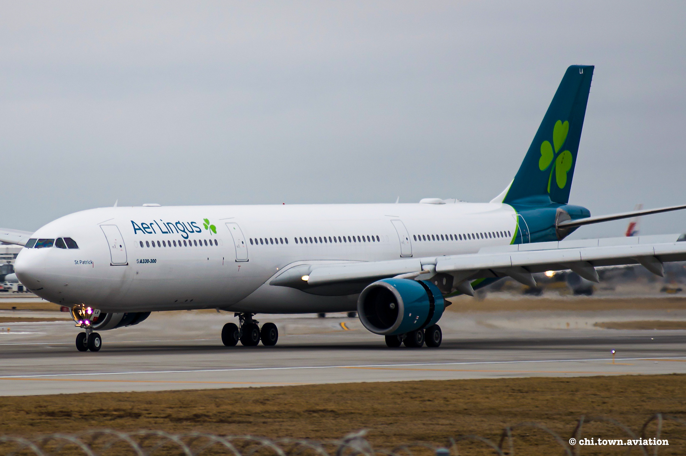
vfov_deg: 6.8
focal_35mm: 202
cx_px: 343
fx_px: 3854
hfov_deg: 10.2
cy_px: 228
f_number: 5
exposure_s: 1/250
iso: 200
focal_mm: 135
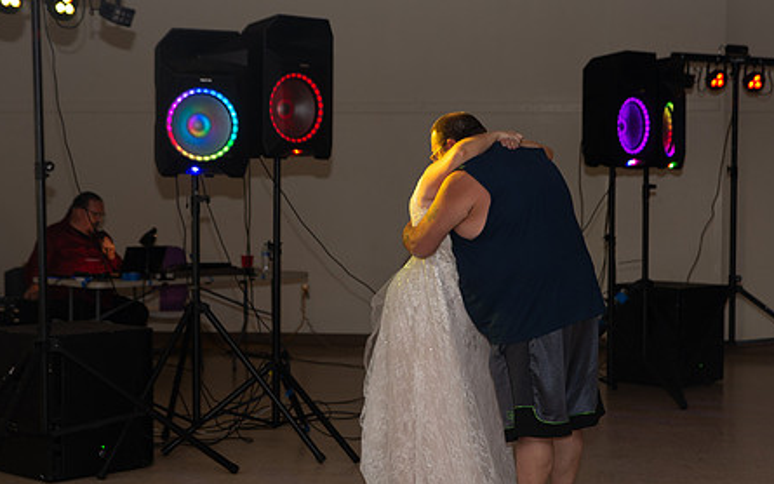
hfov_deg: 26.8
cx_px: 398
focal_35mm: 77
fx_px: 1624
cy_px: 267
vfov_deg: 16.9
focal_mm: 58
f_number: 3.5
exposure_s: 1/125
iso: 800
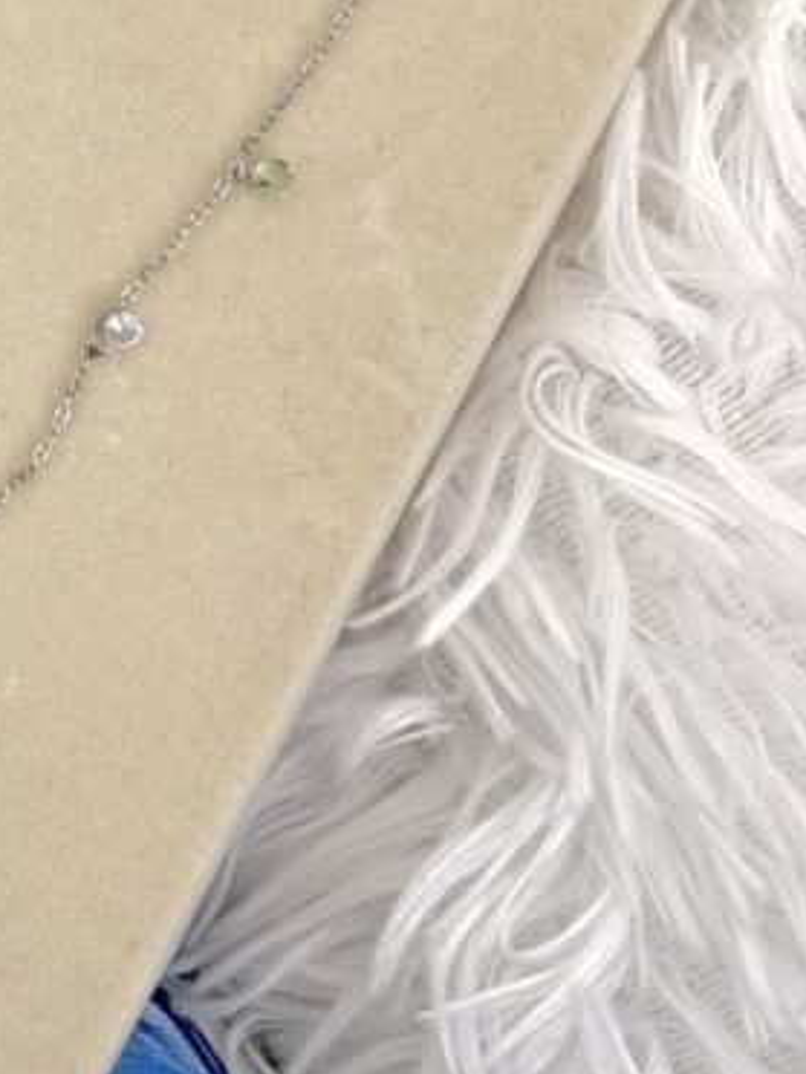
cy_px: 133
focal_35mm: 132
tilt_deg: -68.7
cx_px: -156
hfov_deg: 11.0
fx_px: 4098
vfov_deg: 14.8
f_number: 1.78
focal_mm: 6.76
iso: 100
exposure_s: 1/60
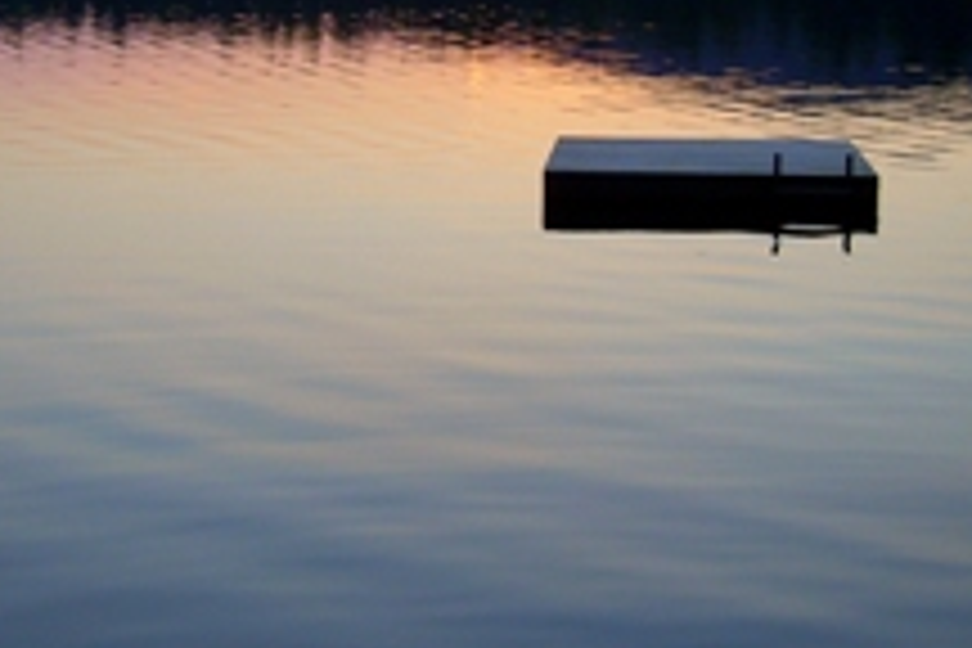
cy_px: 56
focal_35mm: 78
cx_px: 414
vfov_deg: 17.2
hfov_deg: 26.0
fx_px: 2106
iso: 50
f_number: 2.8
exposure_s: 1/177
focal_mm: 6.3
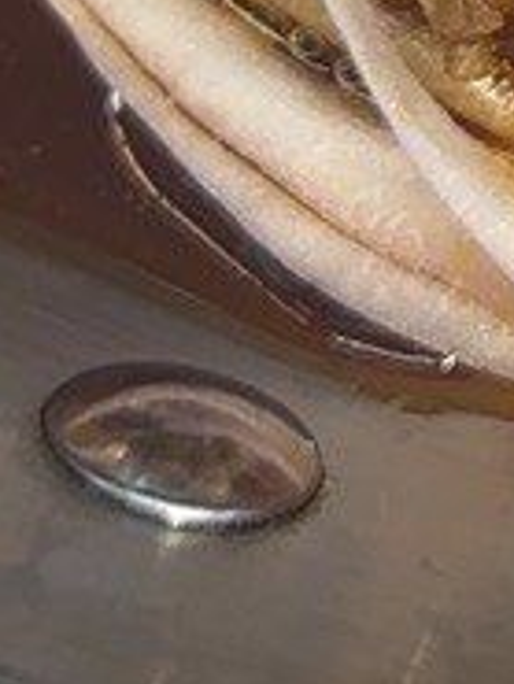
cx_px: 1161
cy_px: -1786
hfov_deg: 3.4
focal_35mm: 428
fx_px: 8464
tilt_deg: -68.9
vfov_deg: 4.4
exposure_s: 1/156
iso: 80
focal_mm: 6.86
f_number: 1.78
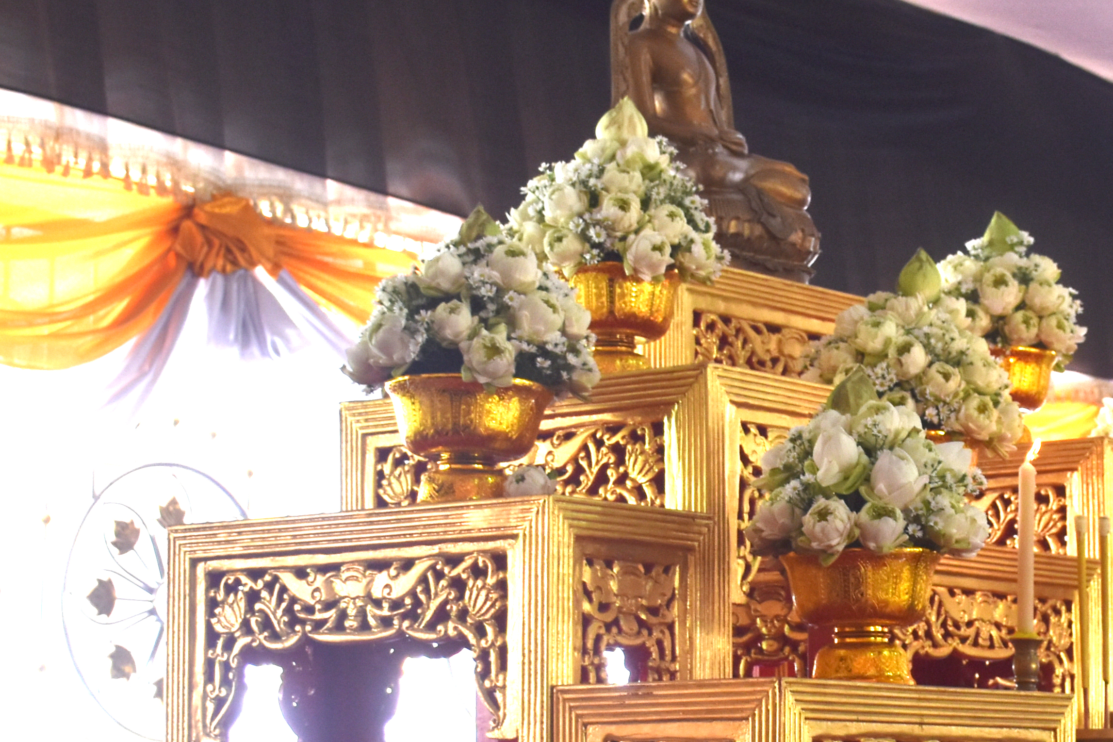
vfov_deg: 13.3
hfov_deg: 19.7
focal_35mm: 102
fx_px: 3153
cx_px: 981
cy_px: 607
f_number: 5
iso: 400
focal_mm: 26
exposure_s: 1/100
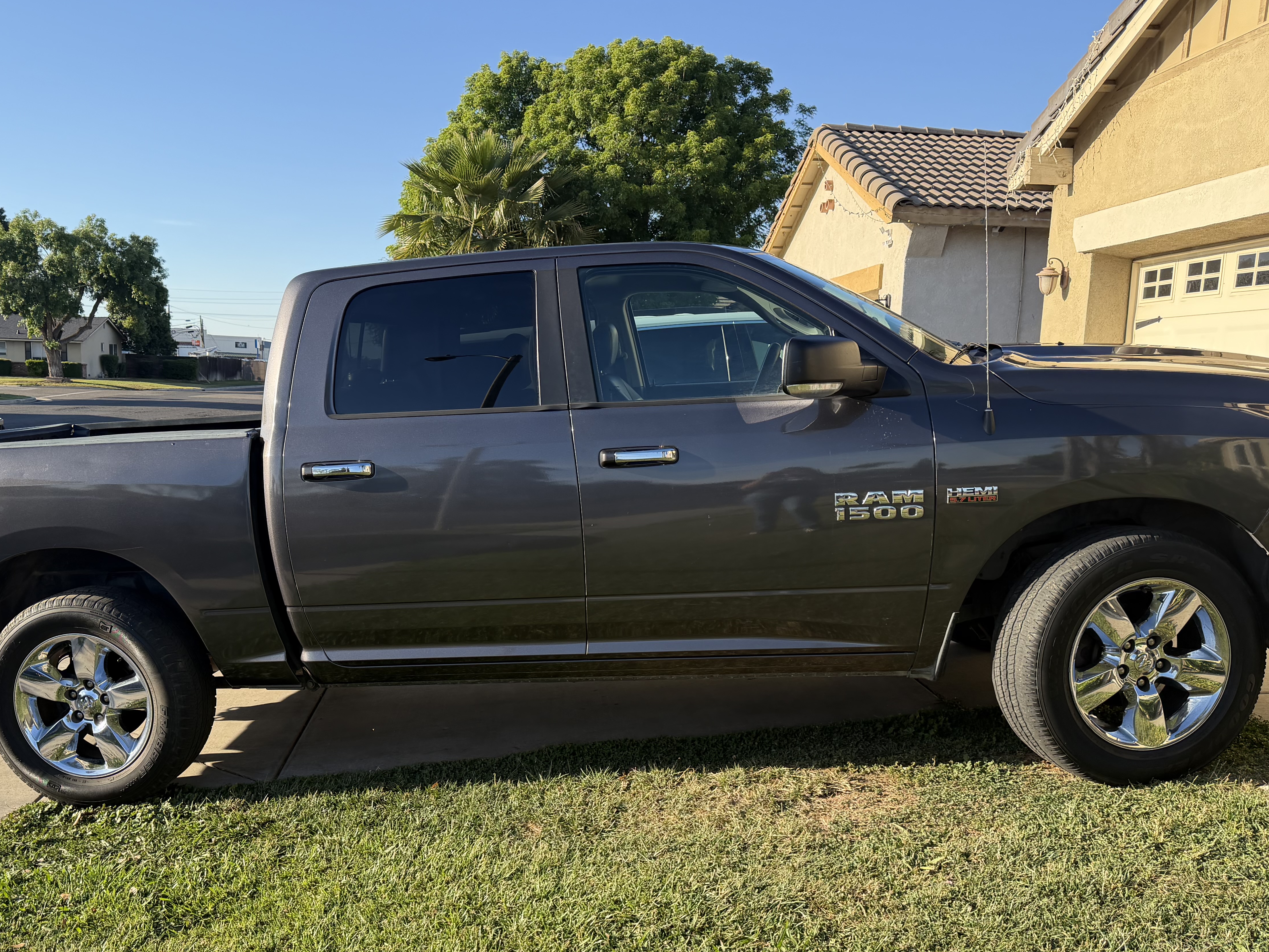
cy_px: 534
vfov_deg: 45.4
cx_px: 560
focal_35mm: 31
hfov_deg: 58.2
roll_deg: -1.4
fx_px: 1137
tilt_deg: -8.0
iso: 100
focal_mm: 6.76
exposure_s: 1/2053
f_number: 1.78
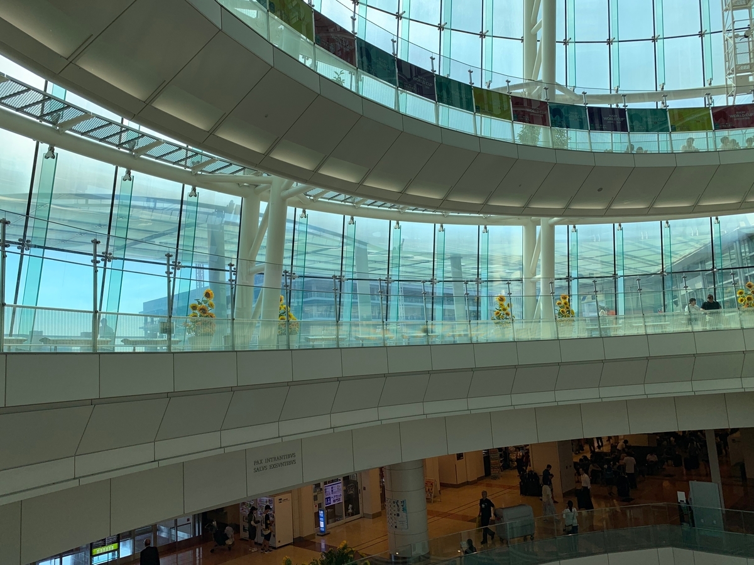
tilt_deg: +7.1
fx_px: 566
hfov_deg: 67.3
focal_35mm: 26
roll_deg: +4.6
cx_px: 377
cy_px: 282
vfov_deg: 53.1
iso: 25
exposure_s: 1/737
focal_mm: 4.25
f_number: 1.8
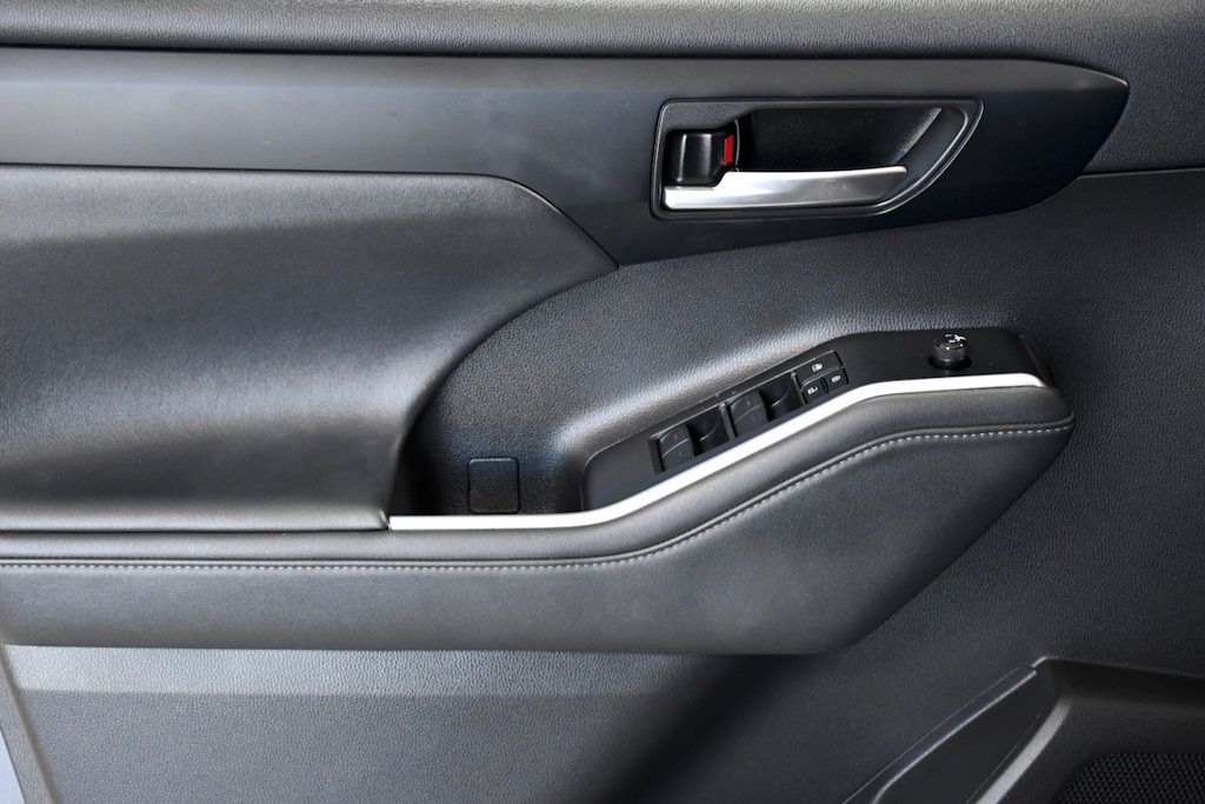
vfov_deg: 20.3
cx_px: 602
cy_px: 402
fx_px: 2243
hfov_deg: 30.1
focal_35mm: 67
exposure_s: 1/125
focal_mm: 45
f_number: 5.6
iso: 2500
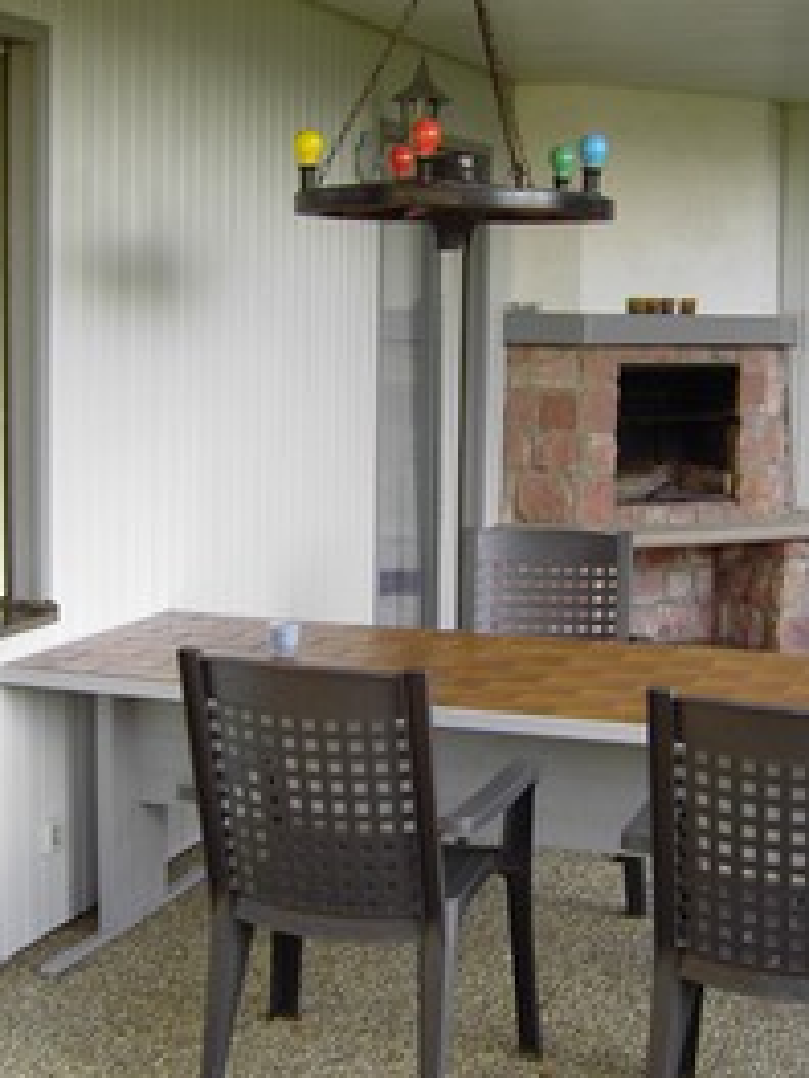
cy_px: 580
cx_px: 458
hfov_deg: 27.5
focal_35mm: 53
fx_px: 1652
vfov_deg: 36.2
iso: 100
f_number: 4
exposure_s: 1/80
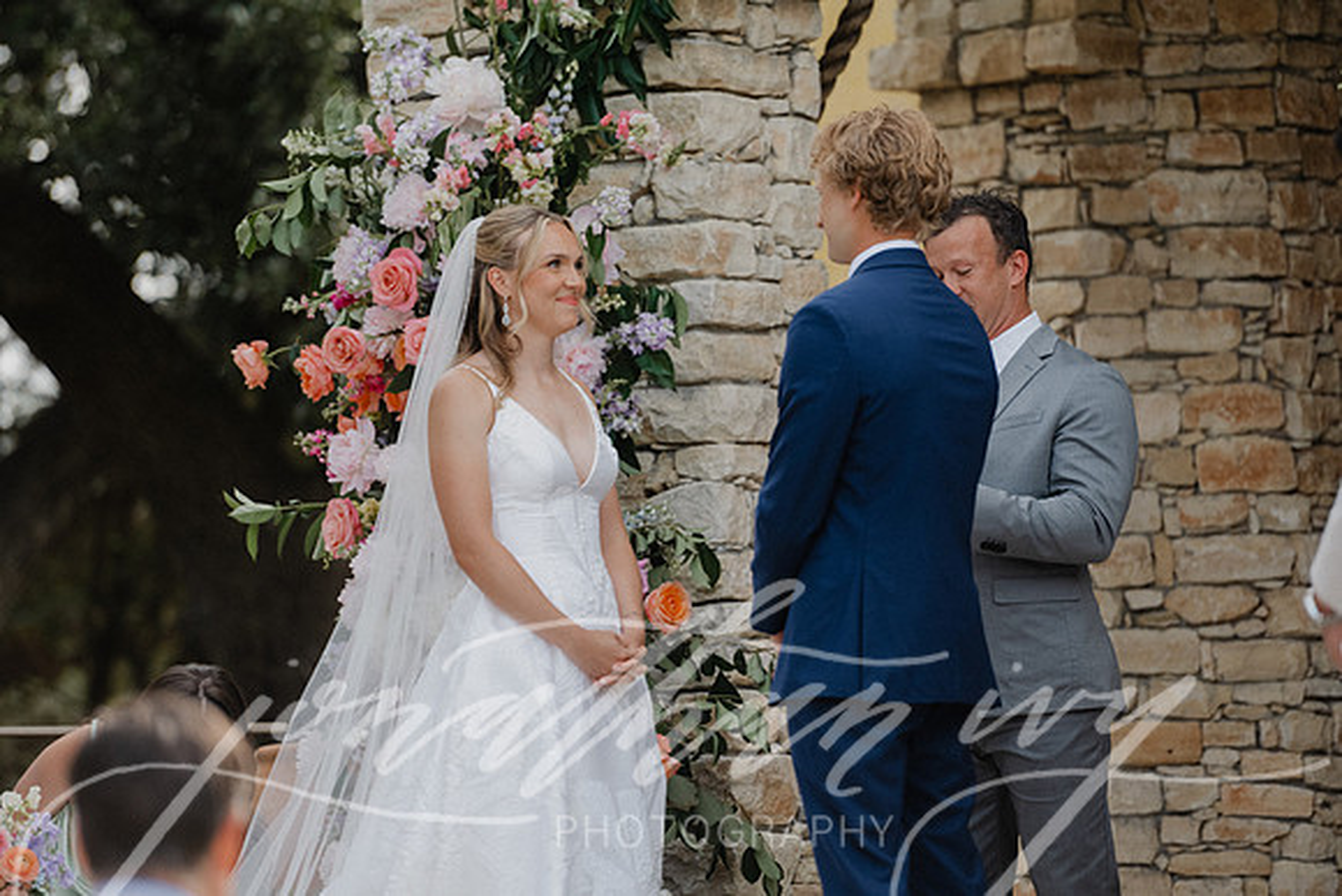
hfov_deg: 10.3
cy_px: 448
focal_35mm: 200
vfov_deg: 6.9
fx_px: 7457
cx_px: 671
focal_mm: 200
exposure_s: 1/2000
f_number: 2.8
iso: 500
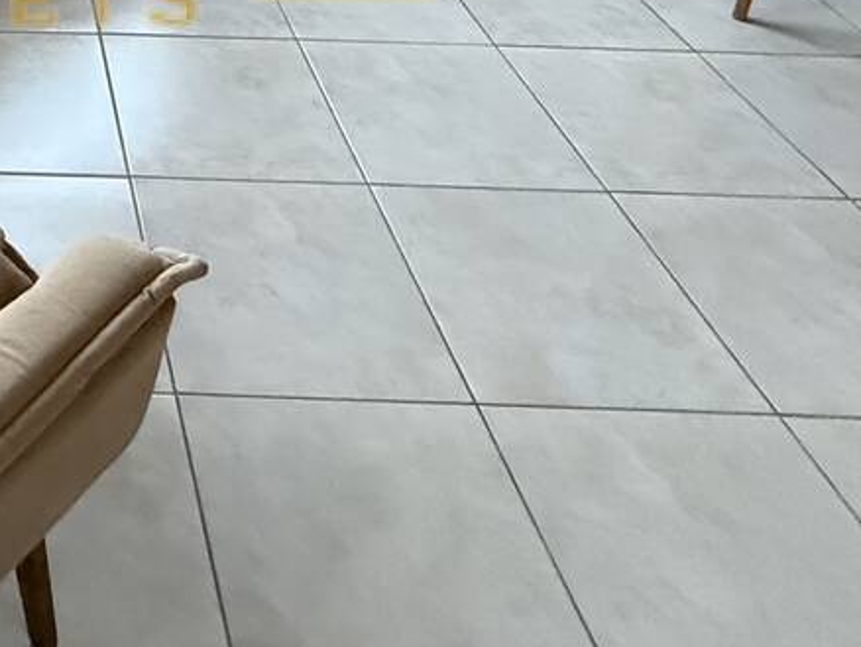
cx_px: -67
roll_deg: -1.4
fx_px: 1145
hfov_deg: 35.7
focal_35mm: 46
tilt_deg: -10.1
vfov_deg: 23.0
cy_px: -413
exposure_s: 1/60
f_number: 2.2
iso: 640
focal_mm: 2.22
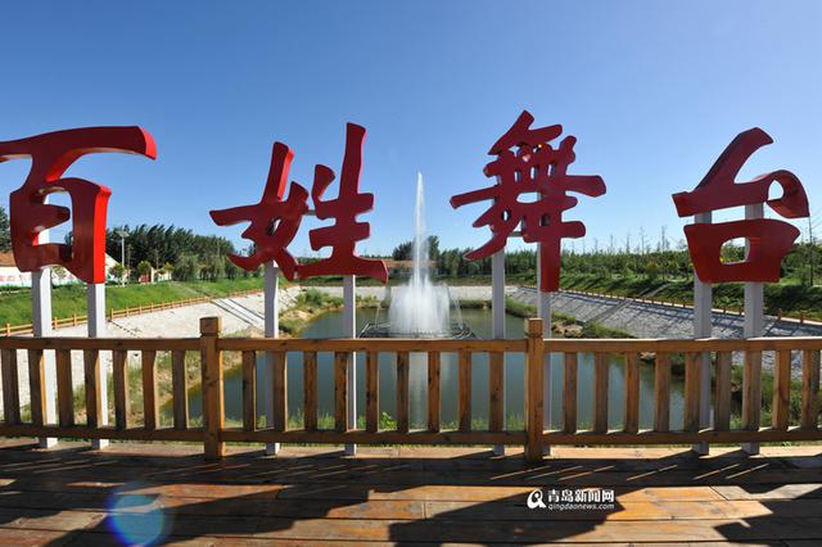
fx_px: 319
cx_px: 411
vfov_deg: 81.1
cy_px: 274
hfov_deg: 104.3
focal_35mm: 14
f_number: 11
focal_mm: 14
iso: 1000
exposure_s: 1/500
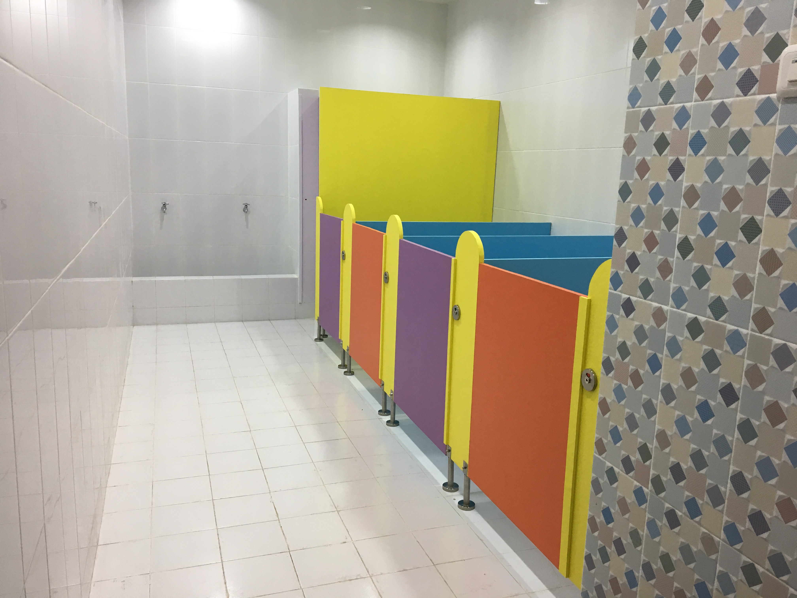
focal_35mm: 29
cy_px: 299
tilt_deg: -10.9
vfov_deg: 48.2
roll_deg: -2.7
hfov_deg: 61.7
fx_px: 668
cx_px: 398
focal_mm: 4.15
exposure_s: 1/33
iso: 80
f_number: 2.2
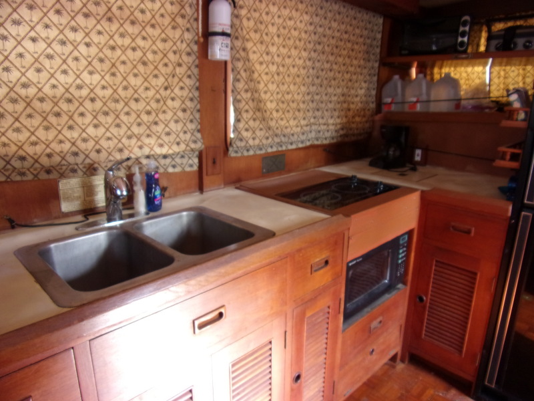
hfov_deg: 71.6
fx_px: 370
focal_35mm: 24
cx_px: 267
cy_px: 200
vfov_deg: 56.8
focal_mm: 4.3
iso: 106
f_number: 3.3
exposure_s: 1/34
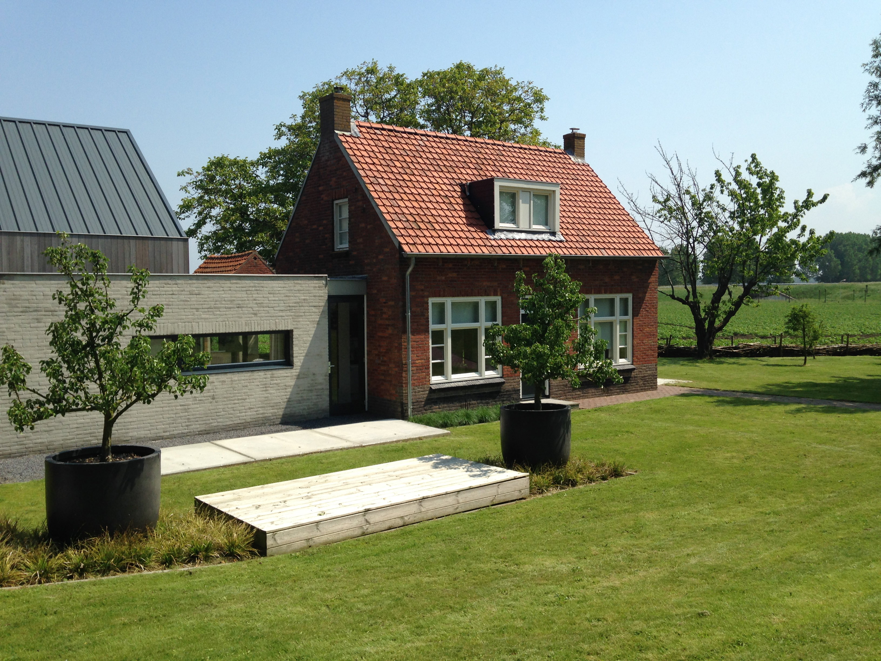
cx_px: 440
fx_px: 840
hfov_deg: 55.4
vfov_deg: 42.9
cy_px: 330
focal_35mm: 33
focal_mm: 4.12
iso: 50
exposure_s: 1/1808
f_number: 2.4
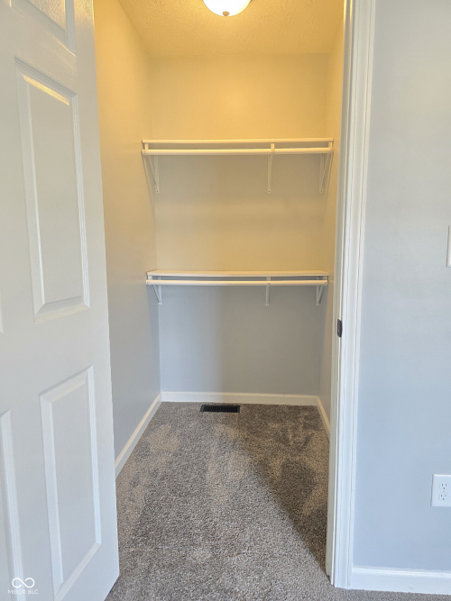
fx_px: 400
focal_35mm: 23
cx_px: 226
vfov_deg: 73.9
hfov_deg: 58.9
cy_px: 300
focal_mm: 6.3
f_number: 1.7
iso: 250
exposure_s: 1/120
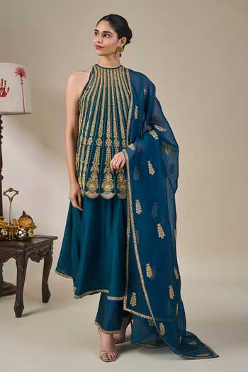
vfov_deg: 41.1
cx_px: 124
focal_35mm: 48
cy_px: 186
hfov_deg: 28.1
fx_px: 496
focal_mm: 48
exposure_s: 1/160
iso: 250
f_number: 5.6
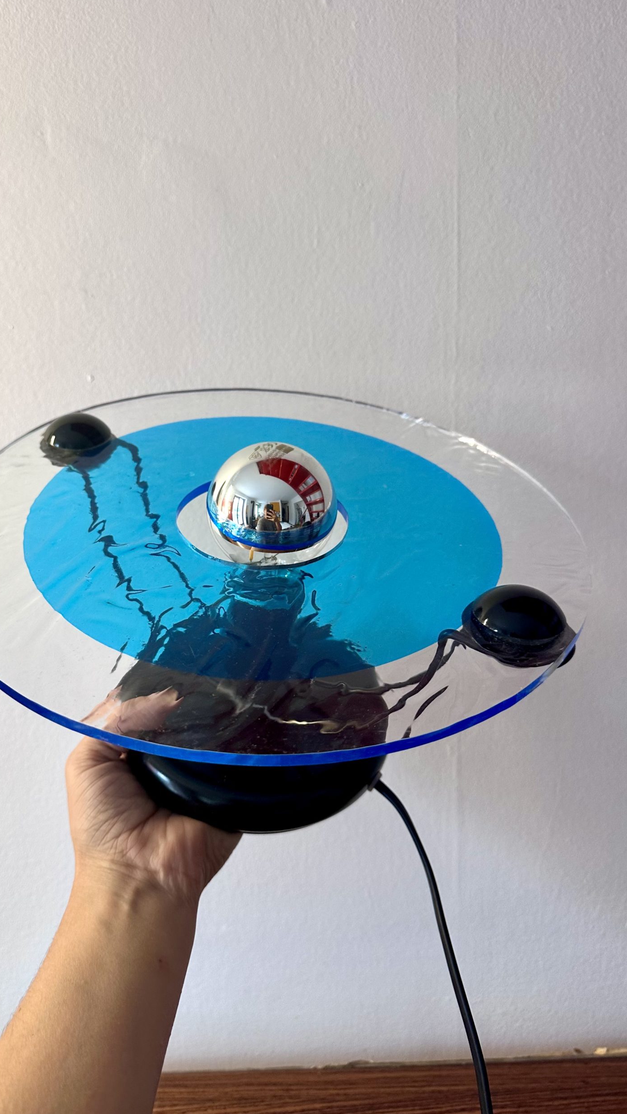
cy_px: 541
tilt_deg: -7.9
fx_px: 798
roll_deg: +1.6
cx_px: 253
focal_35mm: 27
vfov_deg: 69.8
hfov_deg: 42.7
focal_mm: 6.86
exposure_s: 1/50
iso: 125
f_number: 1.78
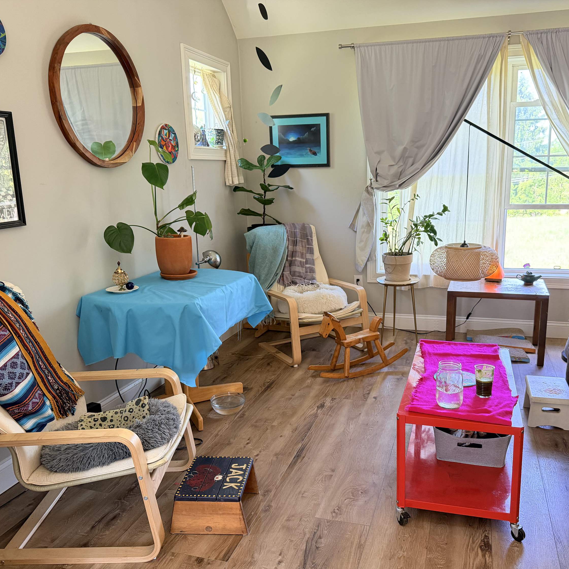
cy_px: 291
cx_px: 321
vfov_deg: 55.6
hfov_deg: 55.5
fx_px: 539
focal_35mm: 29
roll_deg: +1.2
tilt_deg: -12.5
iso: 400
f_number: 1.78
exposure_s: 1/60
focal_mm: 6.76
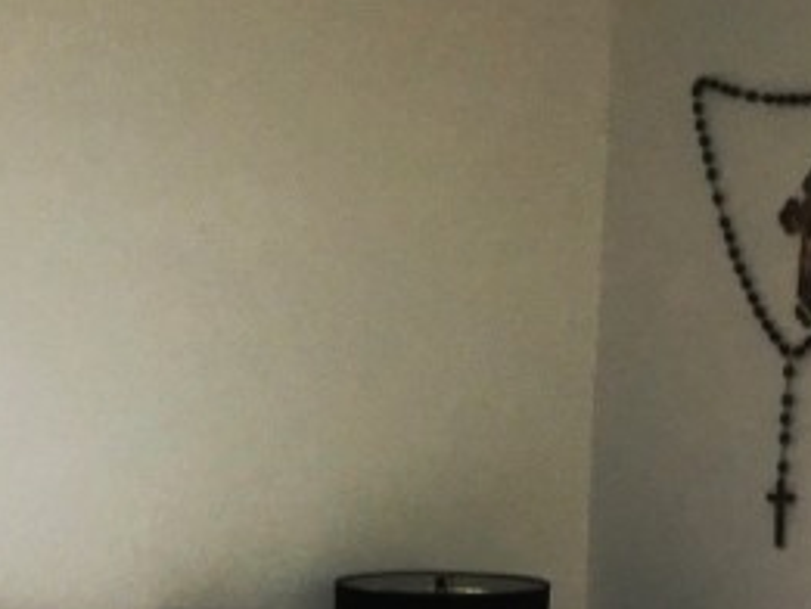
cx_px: 82
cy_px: 836
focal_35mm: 94
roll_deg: -0.4
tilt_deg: -9.6
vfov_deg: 14.9
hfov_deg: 20.4
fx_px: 2203
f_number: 2.2
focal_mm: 4.15
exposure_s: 1/30
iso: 100
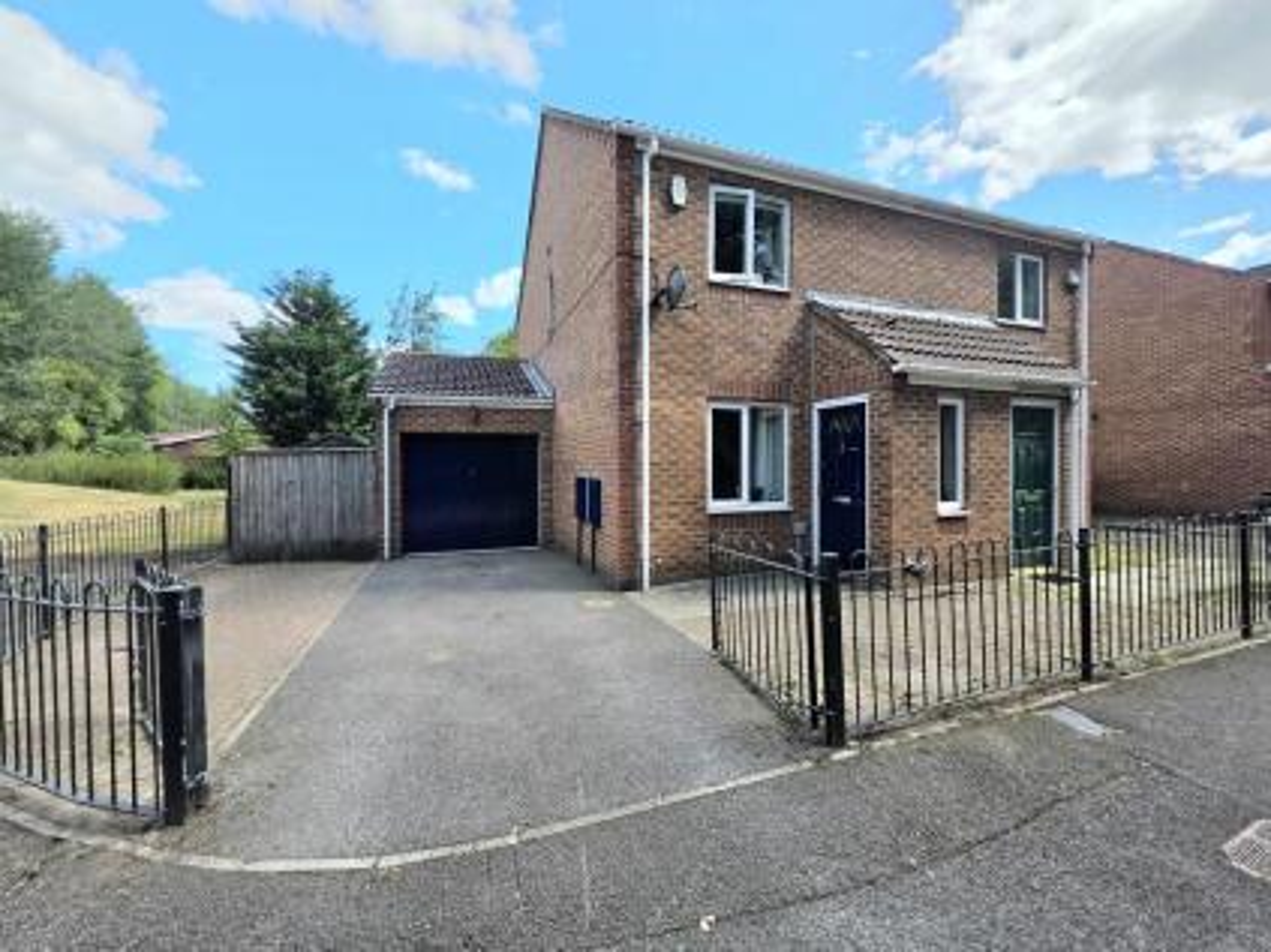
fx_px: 477
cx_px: 636
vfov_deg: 89.9
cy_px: 476
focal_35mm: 13
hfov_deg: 106.2
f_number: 1.9
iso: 32
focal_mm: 2.2
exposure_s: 1/1667
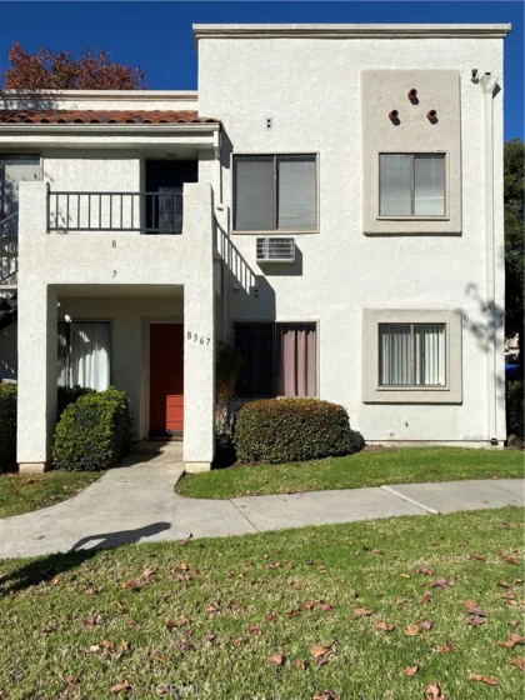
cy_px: 350
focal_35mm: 26
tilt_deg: +1.7
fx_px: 526
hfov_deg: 53.1
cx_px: 262
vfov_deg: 67.3
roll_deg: +0.3
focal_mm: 4.25
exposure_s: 1/6757
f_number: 1.8
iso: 32
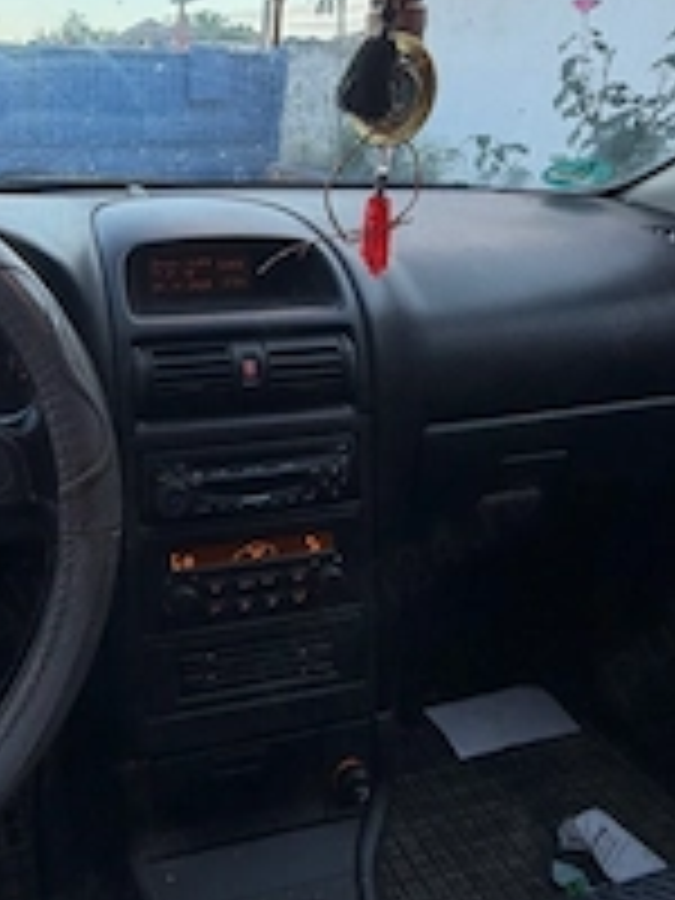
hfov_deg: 47.1
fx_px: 728
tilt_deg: -14.5
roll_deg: -0.7
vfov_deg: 61.6
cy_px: 288
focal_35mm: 28
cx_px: 135
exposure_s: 1/121
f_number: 2.2
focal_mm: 2.22
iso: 80
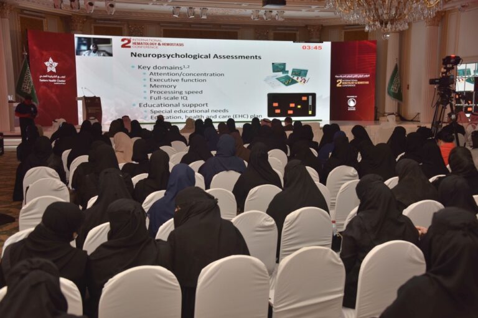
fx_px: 584
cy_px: 159
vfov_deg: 30.5
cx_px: 239
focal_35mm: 44
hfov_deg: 44.5
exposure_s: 1/250
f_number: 4.2
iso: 125
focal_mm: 44
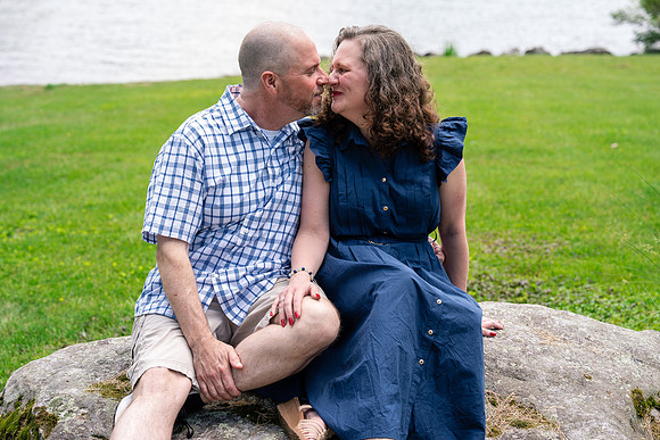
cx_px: 330
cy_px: 220
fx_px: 1284
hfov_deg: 28.8
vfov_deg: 19.5
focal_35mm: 70
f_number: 4
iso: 80
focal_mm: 70
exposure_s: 1/250
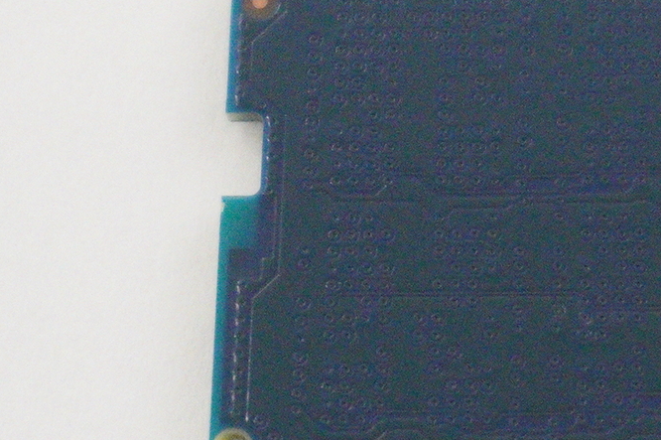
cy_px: 269
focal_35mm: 259
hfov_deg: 7.8
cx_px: 990
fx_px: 4752
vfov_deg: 5.3
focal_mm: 46
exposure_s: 1/320
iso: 6400
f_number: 5.6
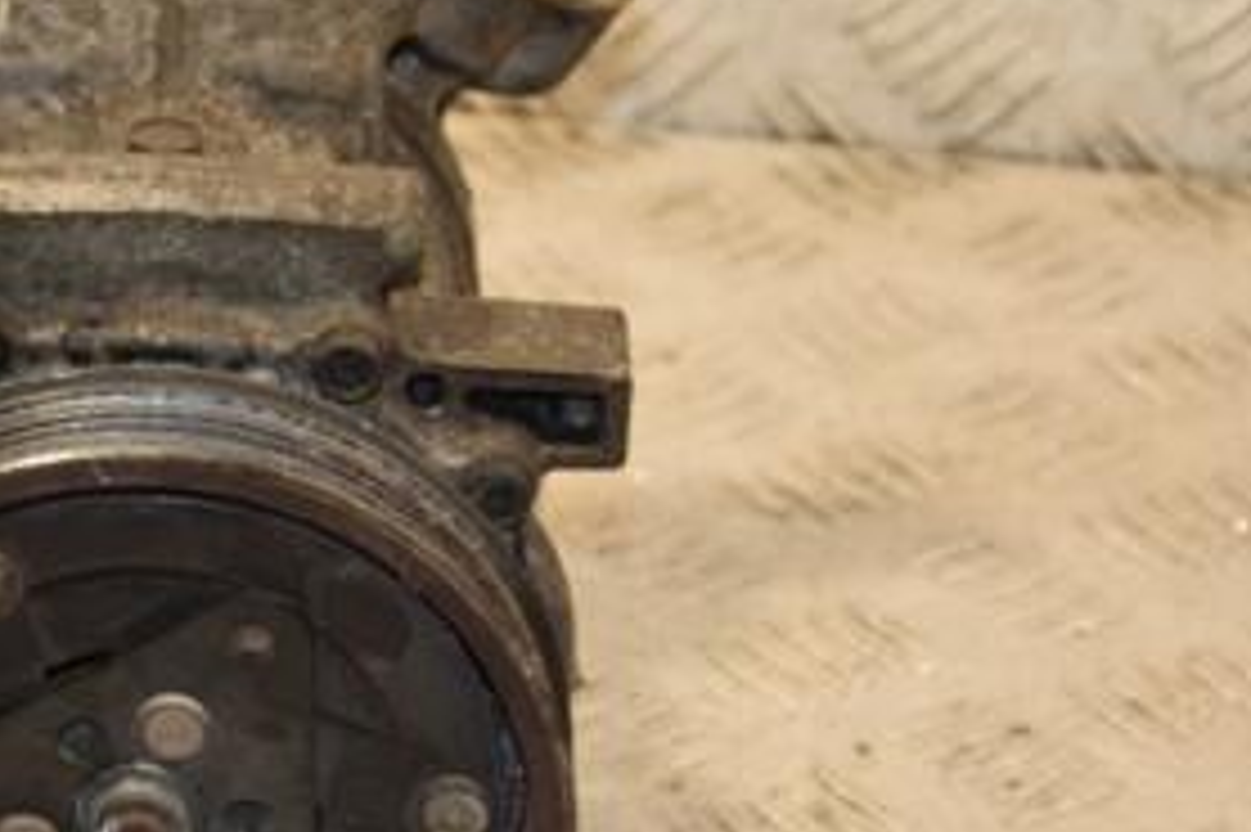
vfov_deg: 6.4
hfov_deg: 9.6
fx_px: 7432
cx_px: 112
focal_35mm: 214
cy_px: 441
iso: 800
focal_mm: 66
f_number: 5.3
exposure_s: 1/125
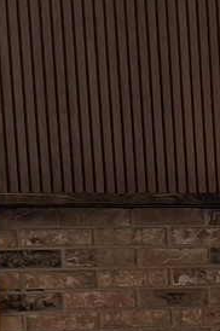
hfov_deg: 7.2
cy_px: 365
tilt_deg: -6.4
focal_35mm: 146
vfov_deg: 13.8
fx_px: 1342
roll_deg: -0.2
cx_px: 858
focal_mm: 6.76
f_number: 1.78
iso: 200
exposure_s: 1/60
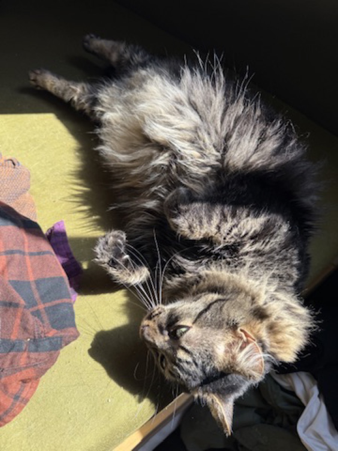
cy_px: 226
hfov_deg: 56.8
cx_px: 169
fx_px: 312
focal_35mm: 24
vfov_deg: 71.6
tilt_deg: -54.2
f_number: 1.78
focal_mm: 6.76
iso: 80
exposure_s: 1/607
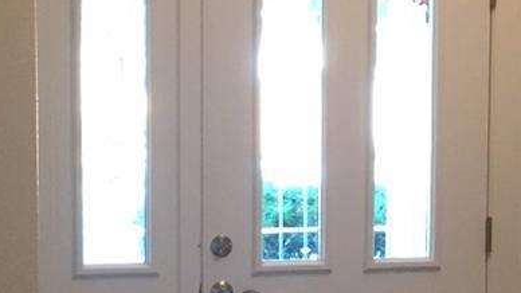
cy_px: 278
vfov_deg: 9.9
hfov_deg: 17.6
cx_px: 305
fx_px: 1685
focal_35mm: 122
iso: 125
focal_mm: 4.15
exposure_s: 1/10
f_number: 2.2
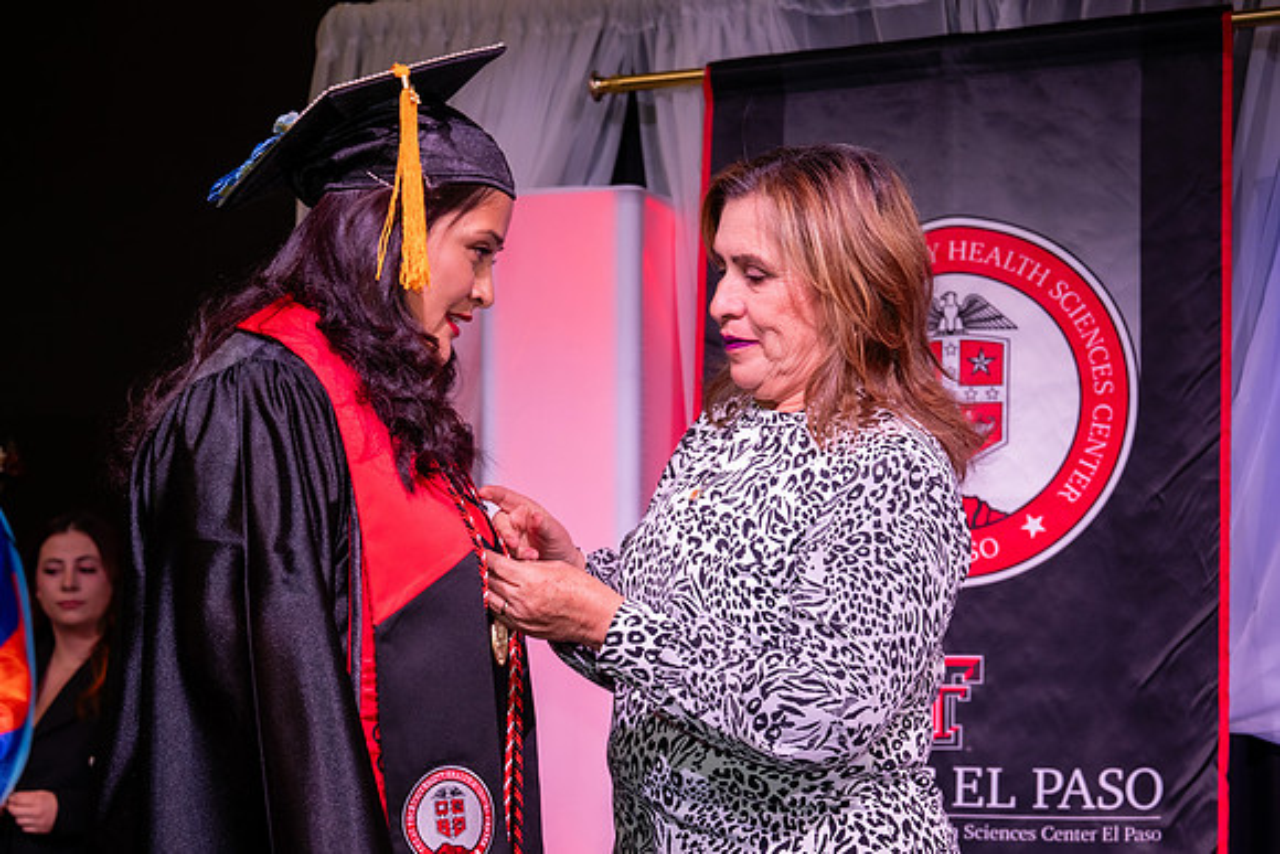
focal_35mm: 101
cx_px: 698
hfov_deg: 20.3
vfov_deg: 13.6
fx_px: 3575
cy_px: 510
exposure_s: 1/160
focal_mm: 70
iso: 1000
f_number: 5.6
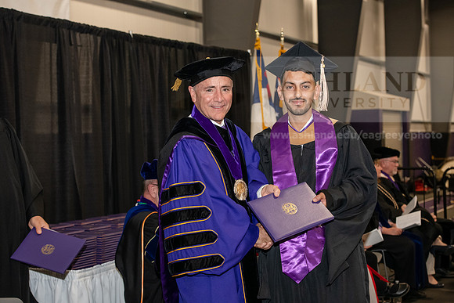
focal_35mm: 70
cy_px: 152
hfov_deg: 28.8
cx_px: 227
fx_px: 883
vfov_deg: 19.5
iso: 2500
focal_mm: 70
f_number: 5.6
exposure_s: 1/200
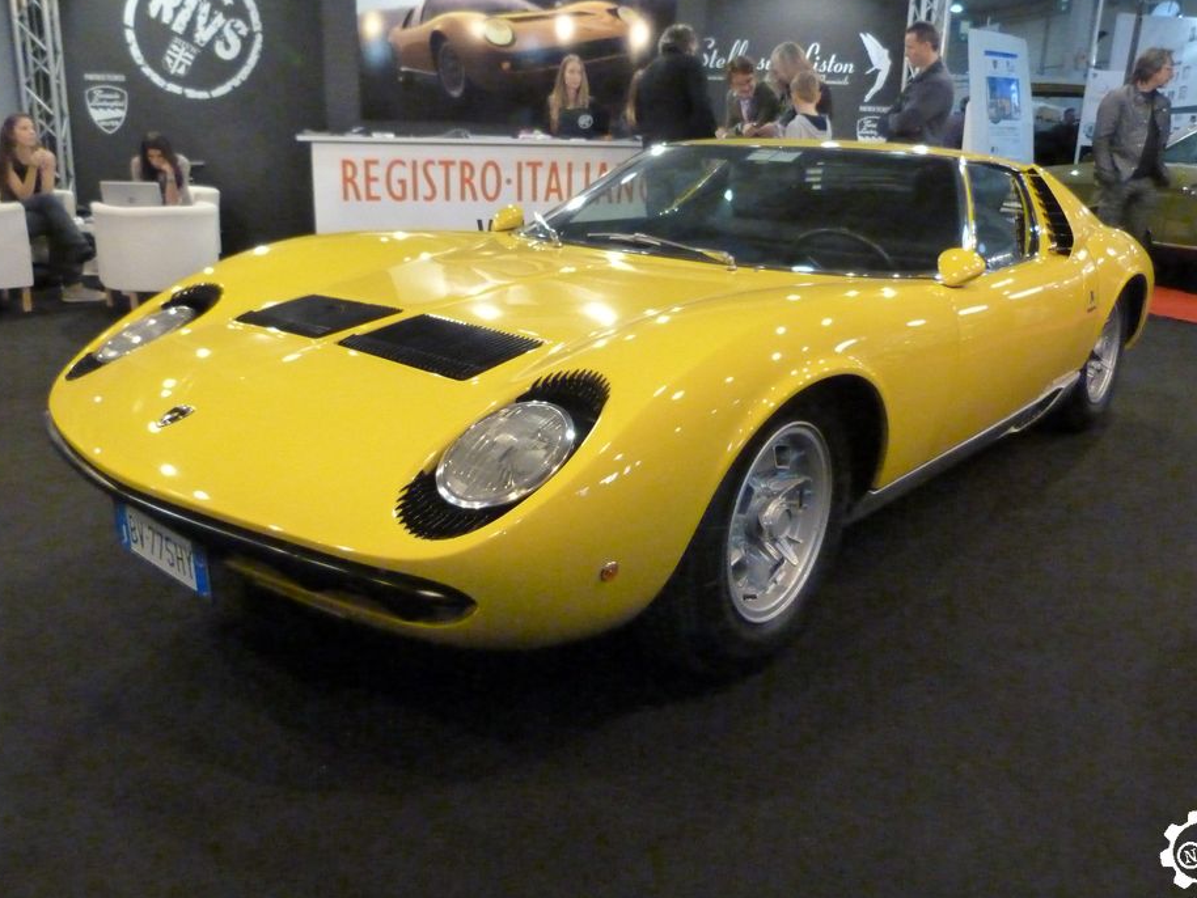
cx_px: 591
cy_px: 419
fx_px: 968
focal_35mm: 28
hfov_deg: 63.4
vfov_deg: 49.7
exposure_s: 1/125
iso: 1250
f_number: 2.8
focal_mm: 4.5
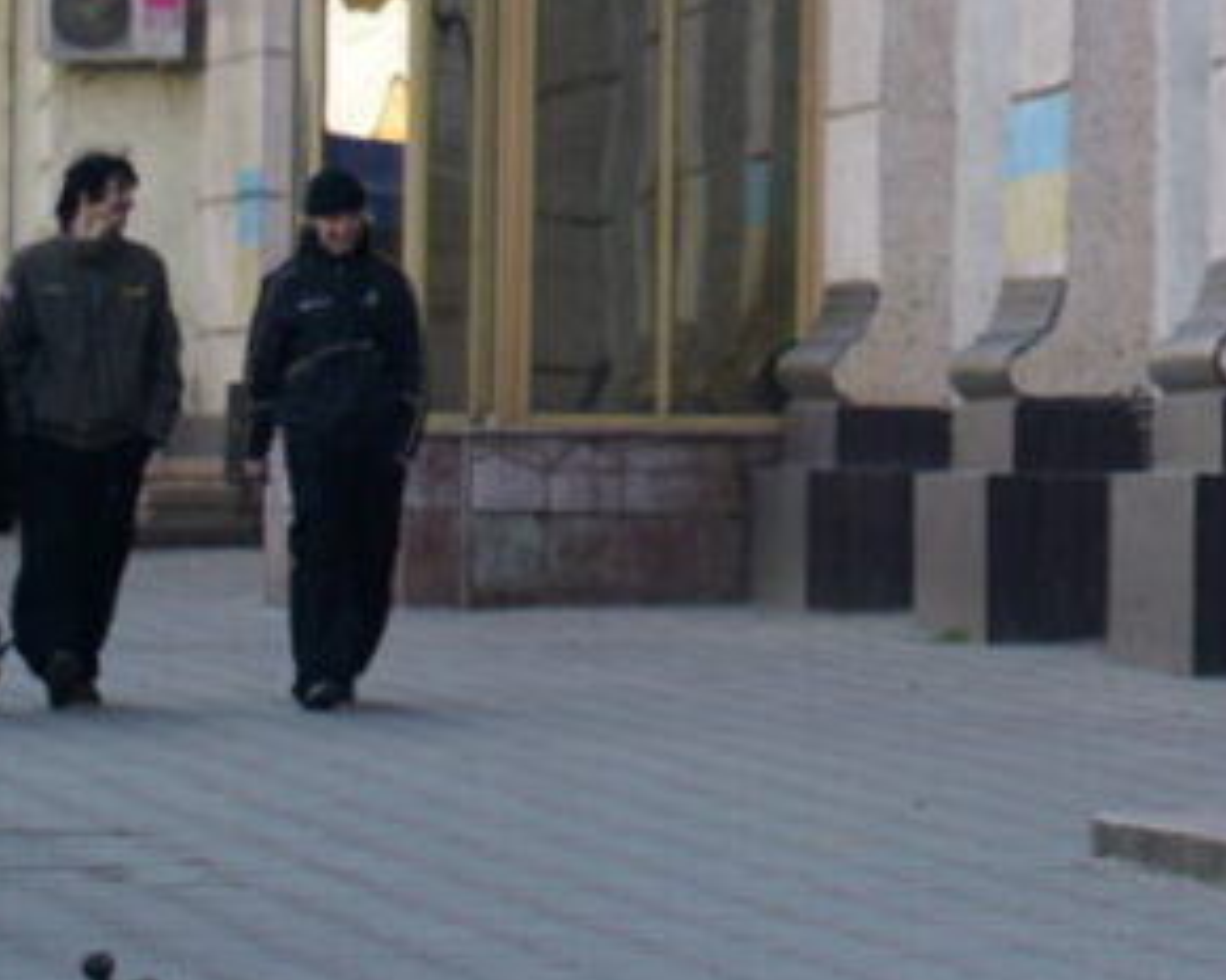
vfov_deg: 3.6
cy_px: -237
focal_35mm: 432
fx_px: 15675
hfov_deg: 4.4
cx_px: 2008
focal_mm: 125
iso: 250
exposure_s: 1/160
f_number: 5
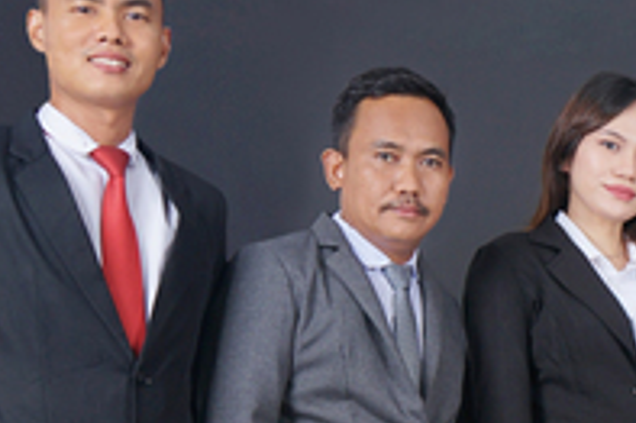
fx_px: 2136
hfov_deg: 15.9
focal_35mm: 121
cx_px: 885
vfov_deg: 10.9
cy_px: 607
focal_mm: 31
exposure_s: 1/125
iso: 200
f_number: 5.6
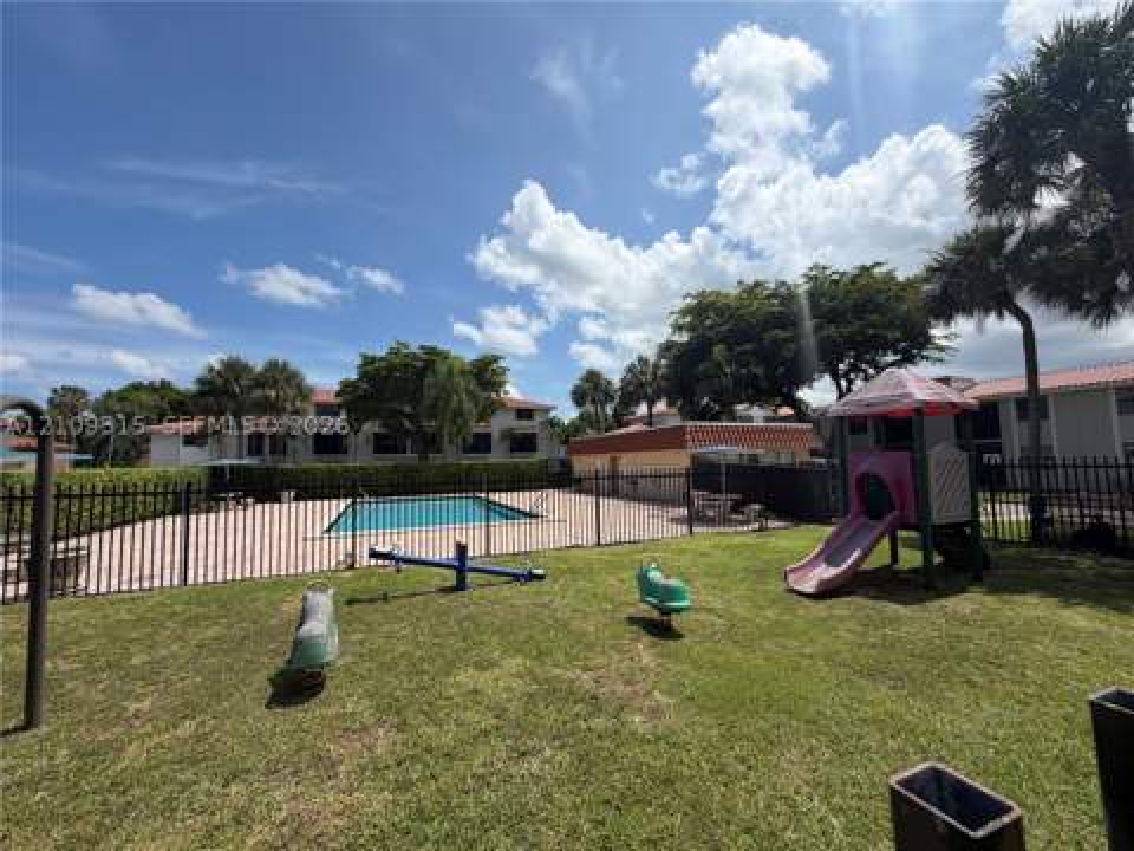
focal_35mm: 14
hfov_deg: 102.1
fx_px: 459
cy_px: 426
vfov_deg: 85.7
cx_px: 567
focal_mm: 2.22
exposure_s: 1/1211
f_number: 2.2
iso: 20
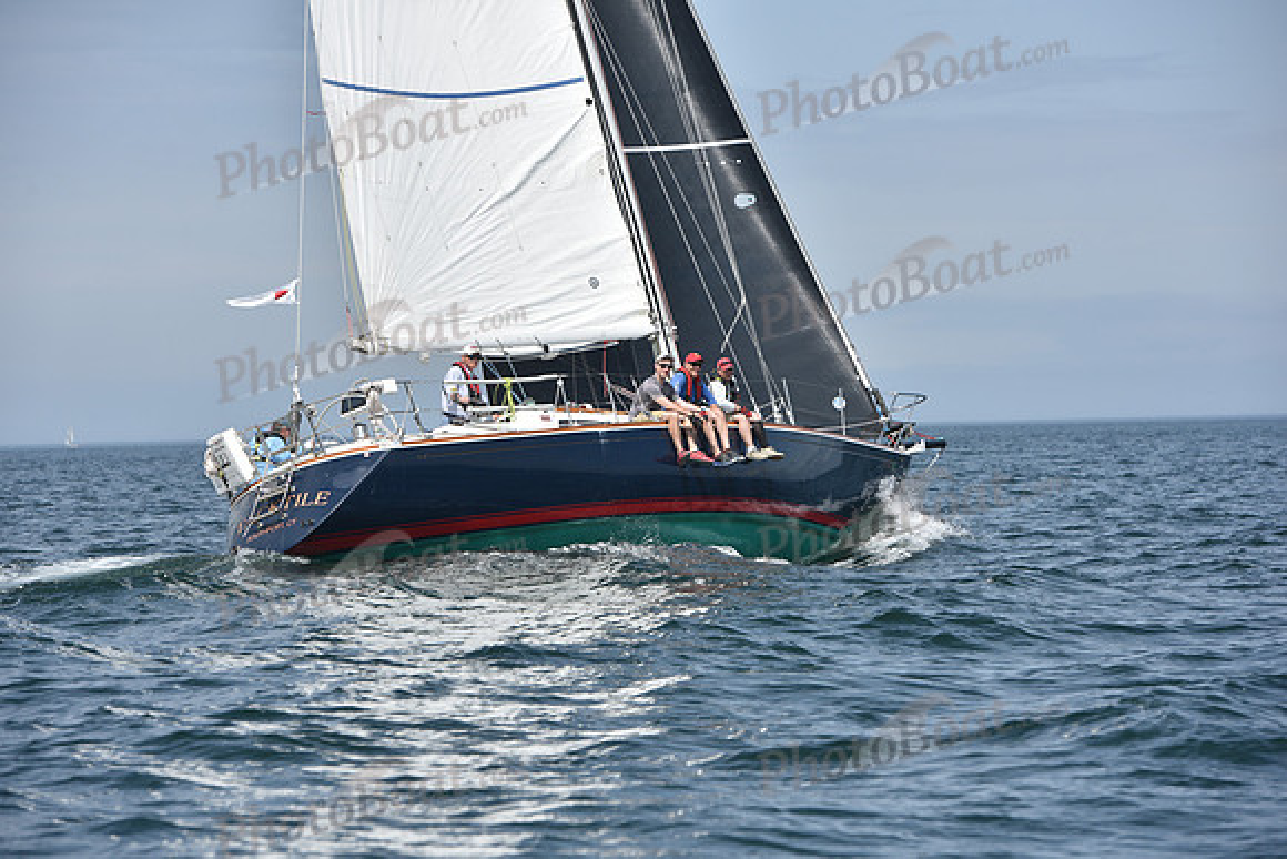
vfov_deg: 8.3
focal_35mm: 165
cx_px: 644
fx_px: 5900
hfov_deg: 12.4
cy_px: 430
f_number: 8
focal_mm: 165
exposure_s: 1/1250
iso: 200
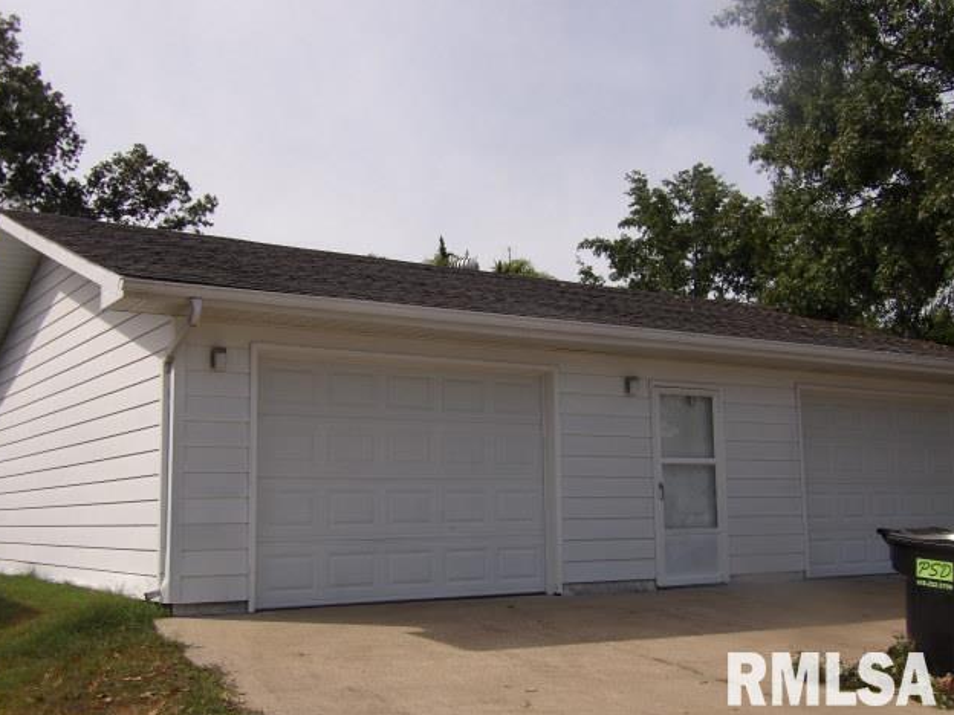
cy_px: 364
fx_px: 1102
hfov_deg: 46.8
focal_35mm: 40
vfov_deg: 36.0
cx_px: 471
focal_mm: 7
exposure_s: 1/952
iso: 100
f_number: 3.7
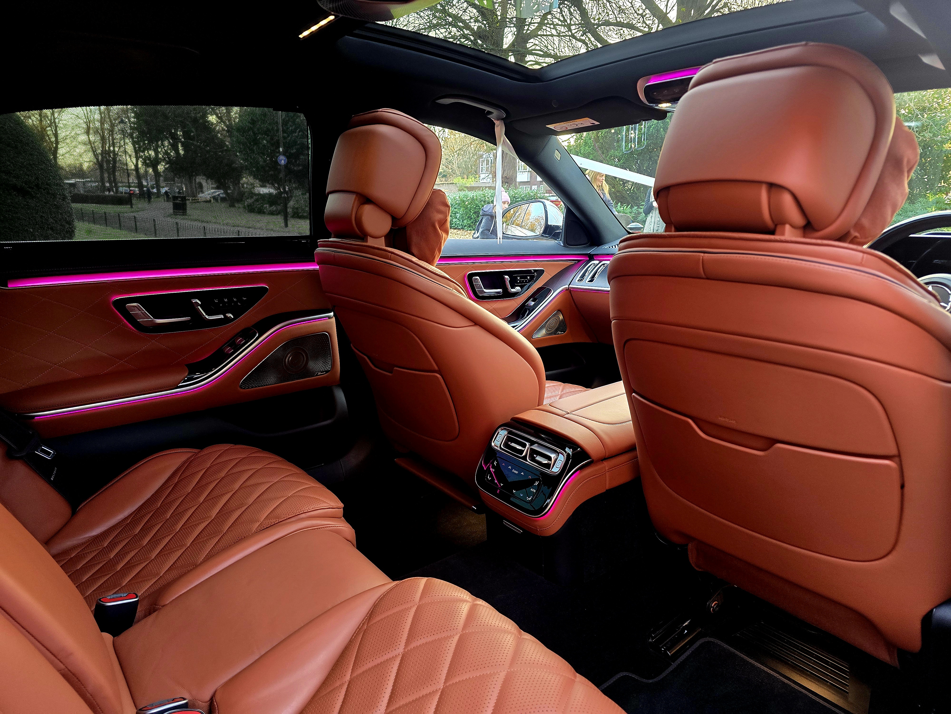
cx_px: 476
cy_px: 357
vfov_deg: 58.9
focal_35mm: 23
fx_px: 632
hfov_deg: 73.9
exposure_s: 1/36
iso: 250
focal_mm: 6.3
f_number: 1.7
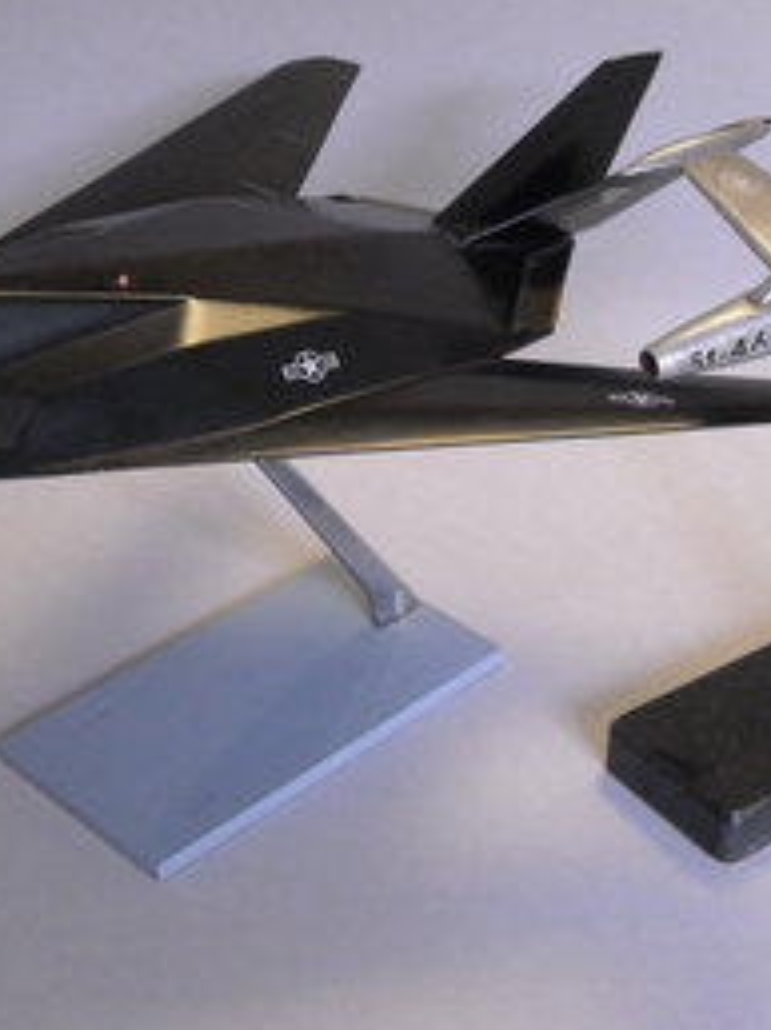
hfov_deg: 19.4
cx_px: 391
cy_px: 459
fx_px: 2261
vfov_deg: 25.7
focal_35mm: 76
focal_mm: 7.92
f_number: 3.2
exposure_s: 1/60
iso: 351
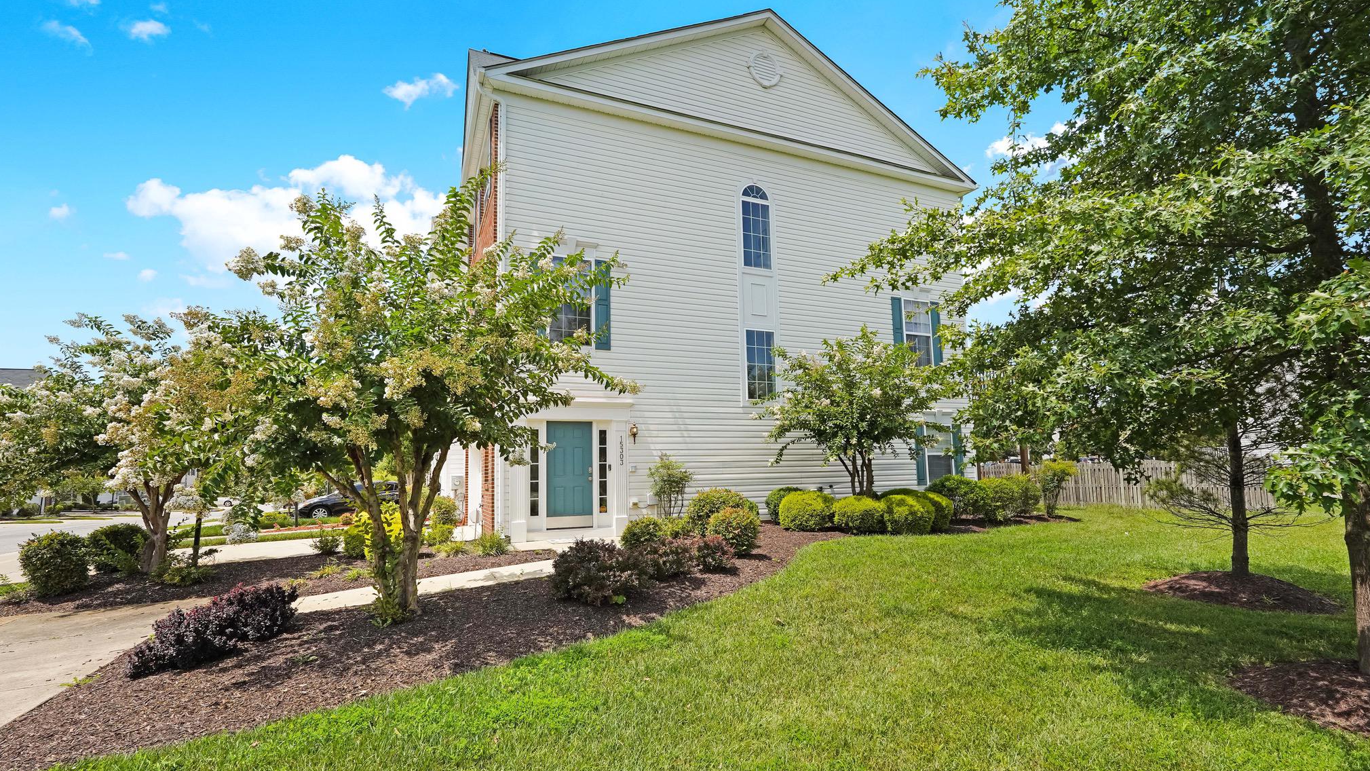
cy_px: 405
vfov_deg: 63.9
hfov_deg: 95.9
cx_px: 689
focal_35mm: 17
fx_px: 618
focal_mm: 16
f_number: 9
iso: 400
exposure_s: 1/1000
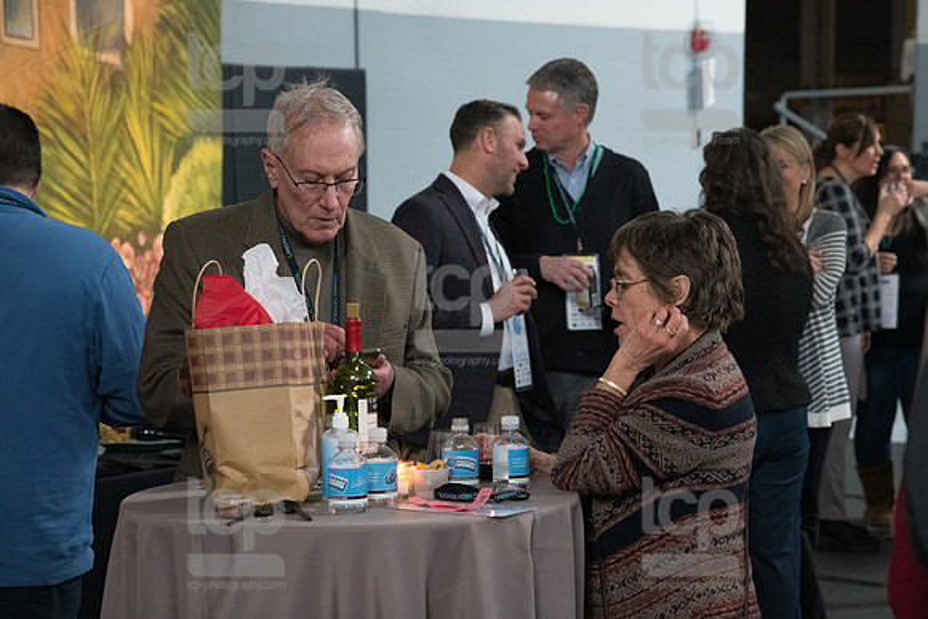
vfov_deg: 14.1
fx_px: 2508
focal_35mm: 97
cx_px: 519
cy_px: 341
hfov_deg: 21.0
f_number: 5.6
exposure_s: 1/250
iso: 4000
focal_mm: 86
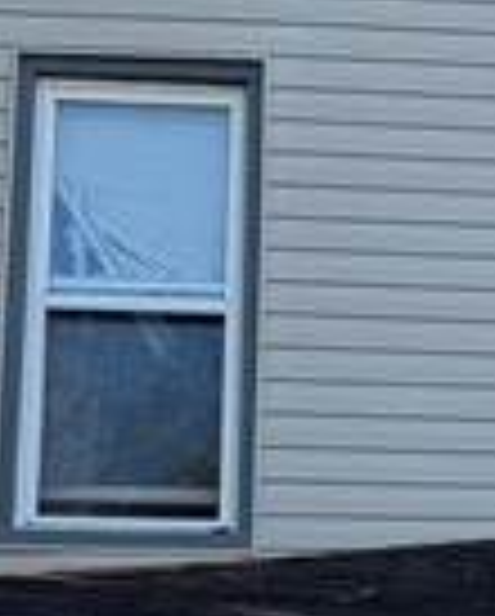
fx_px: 3198
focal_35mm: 175
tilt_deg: +13.3
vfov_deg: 10.9
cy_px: 643
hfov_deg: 8.6
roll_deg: -0.2
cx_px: 783
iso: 80
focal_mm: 6.76
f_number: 1.78
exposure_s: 1/967
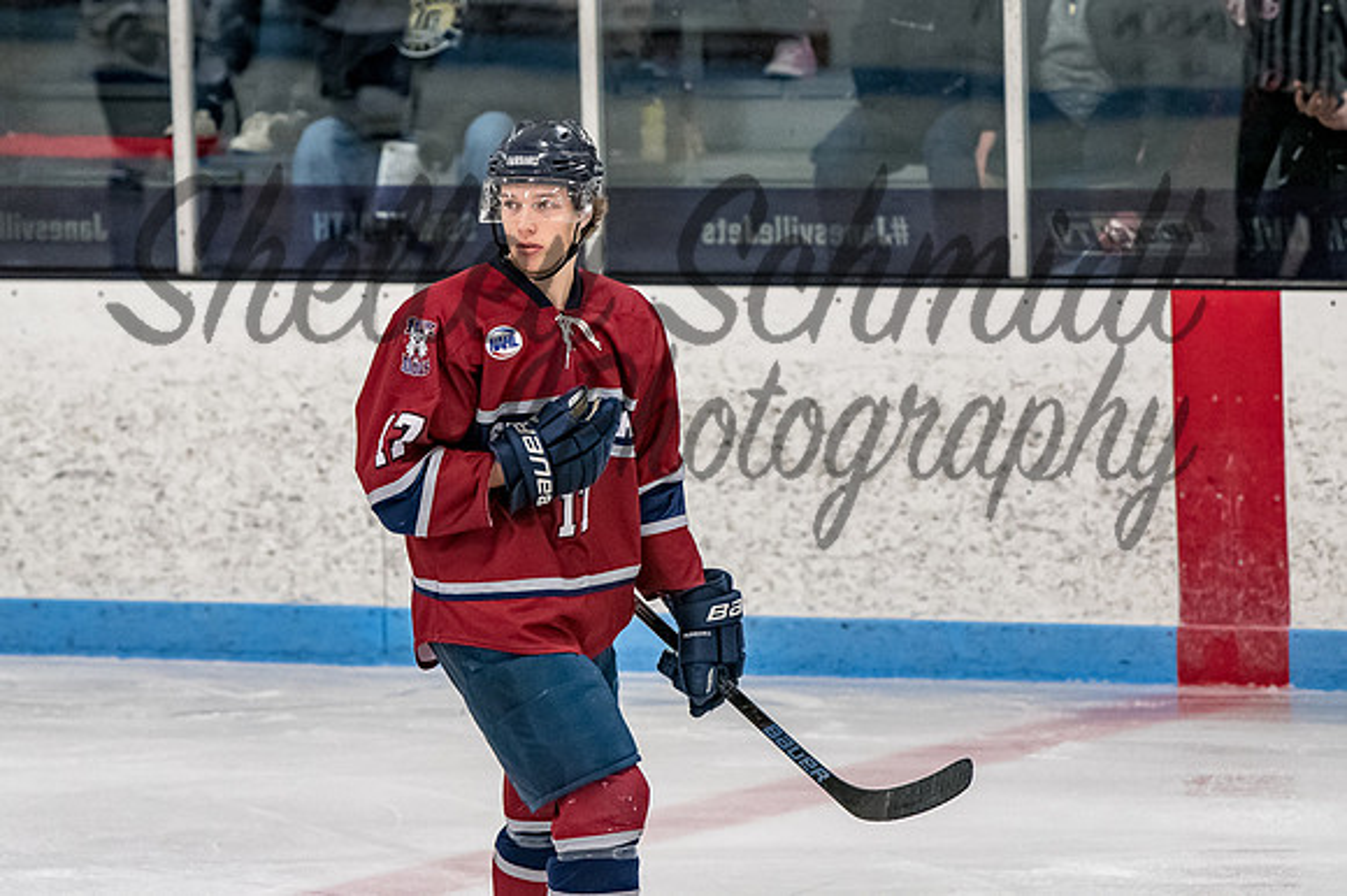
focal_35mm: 313
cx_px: 560
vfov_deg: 4.4
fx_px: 11721
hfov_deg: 6.6
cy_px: 350
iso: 3200
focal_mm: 170
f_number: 4
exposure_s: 1/800
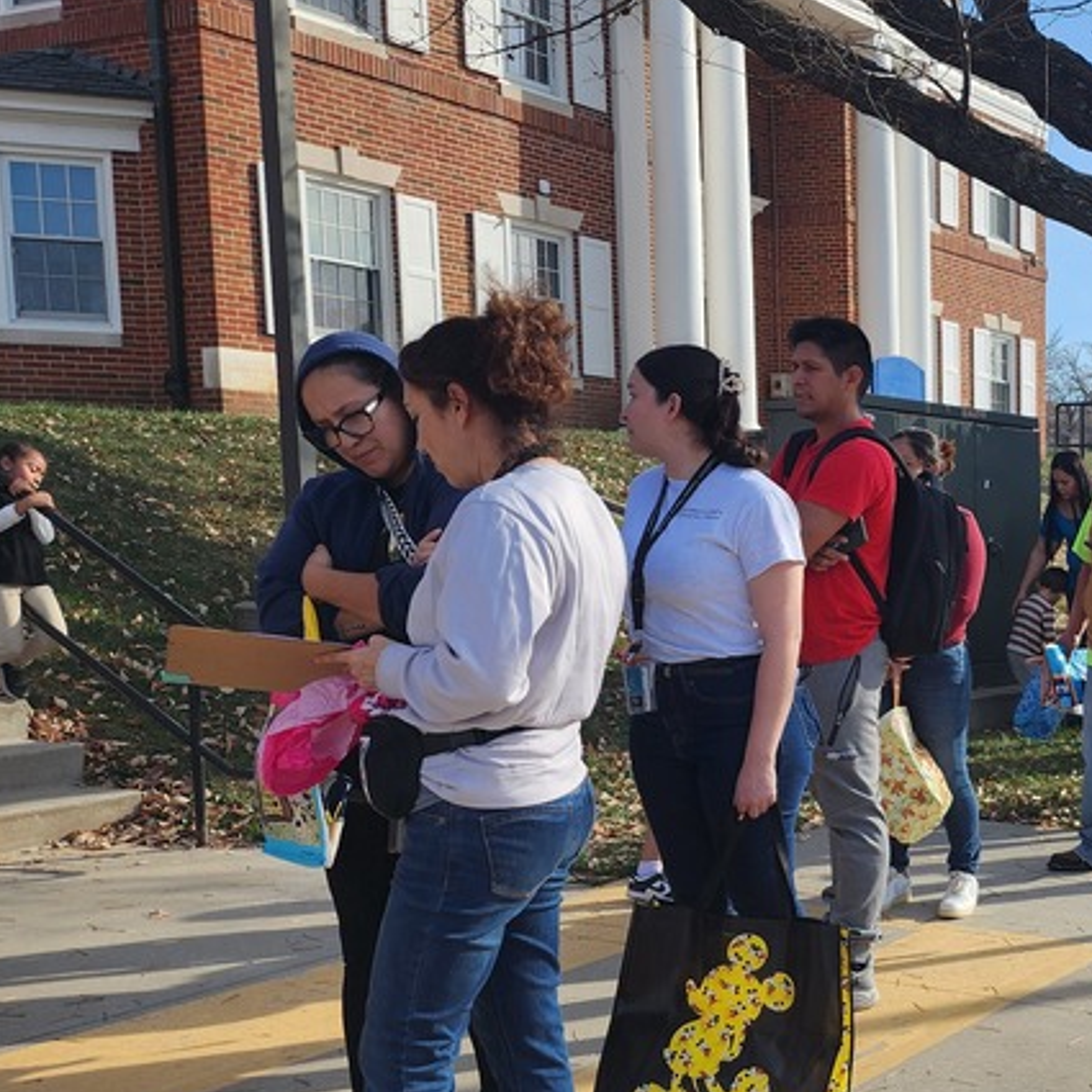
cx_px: 1169
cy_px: 748
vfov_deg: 34.3
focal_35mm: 49
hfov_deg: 31.2
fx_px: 1749
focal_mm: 6.4
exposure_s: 1/812
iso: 12
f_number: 1.8
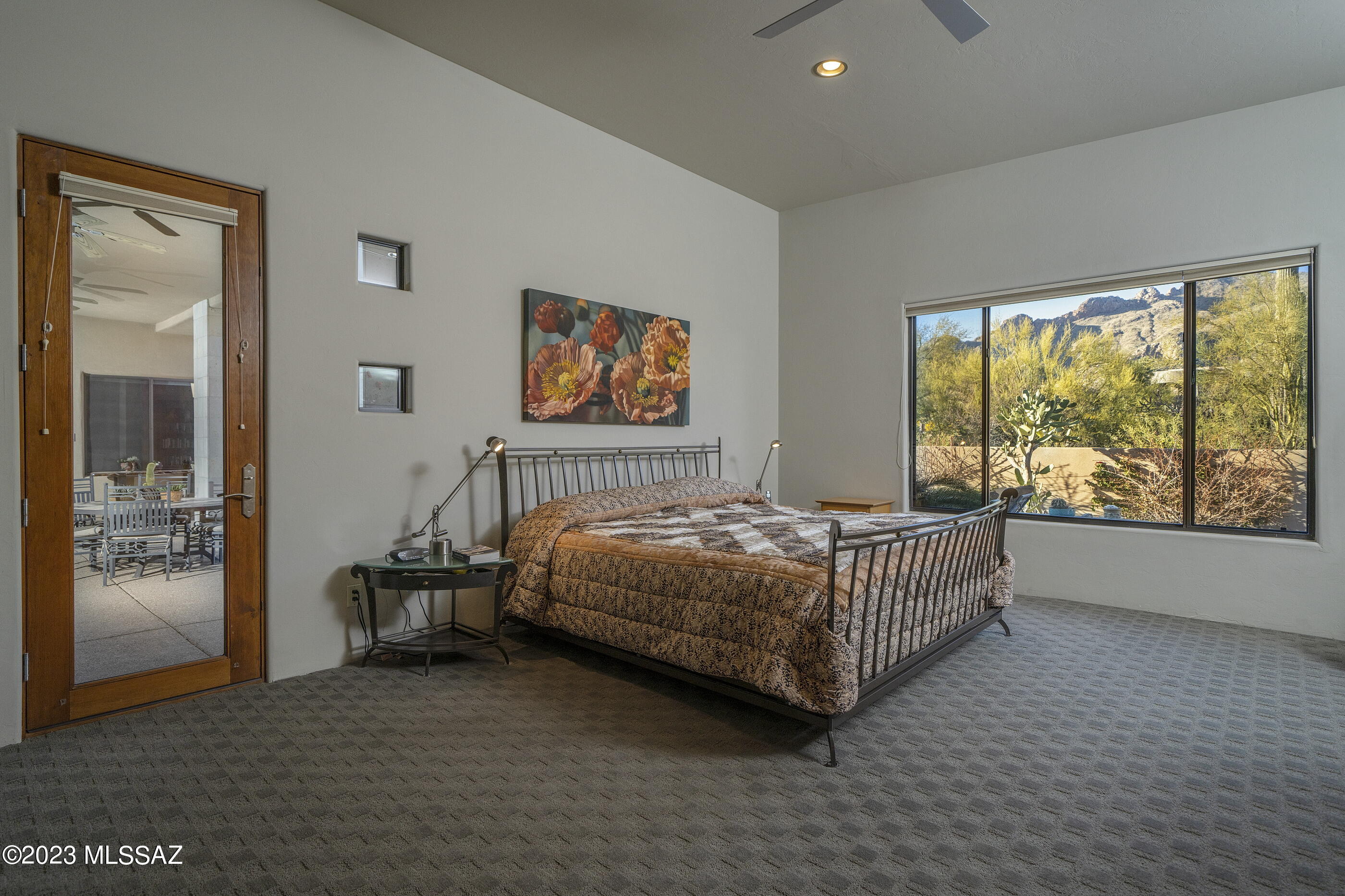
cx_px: 672
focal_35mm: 16
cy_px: 448
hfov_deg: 96.7
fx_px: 598
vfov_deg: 73.7
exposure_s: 1/200
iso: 250
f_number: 4.5
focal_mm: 16
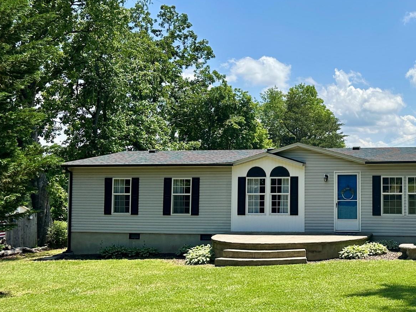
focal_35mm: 42
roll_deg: -1.4
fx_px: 505
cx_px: 348
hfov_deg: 42.3
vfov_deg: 34.3
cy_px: 144
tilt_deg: +3.5
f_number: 1.78
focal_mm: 6.86
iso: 80
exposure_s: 1/4762
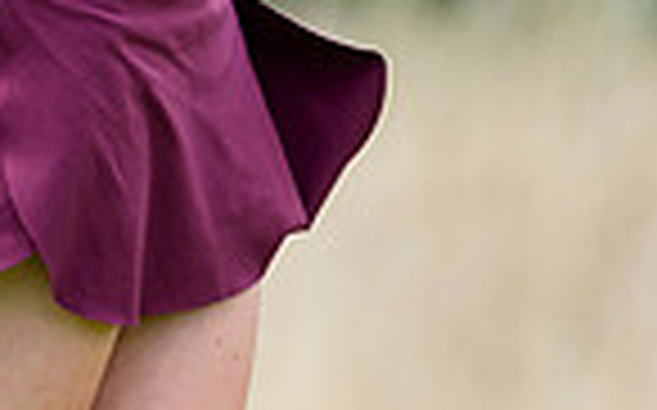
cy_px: -426
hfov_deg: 1.4
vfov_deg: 0.9
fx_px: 27517
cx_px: 130
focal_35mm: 1538
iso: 1000
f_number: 5.6
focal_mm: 380
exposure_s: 1/2000
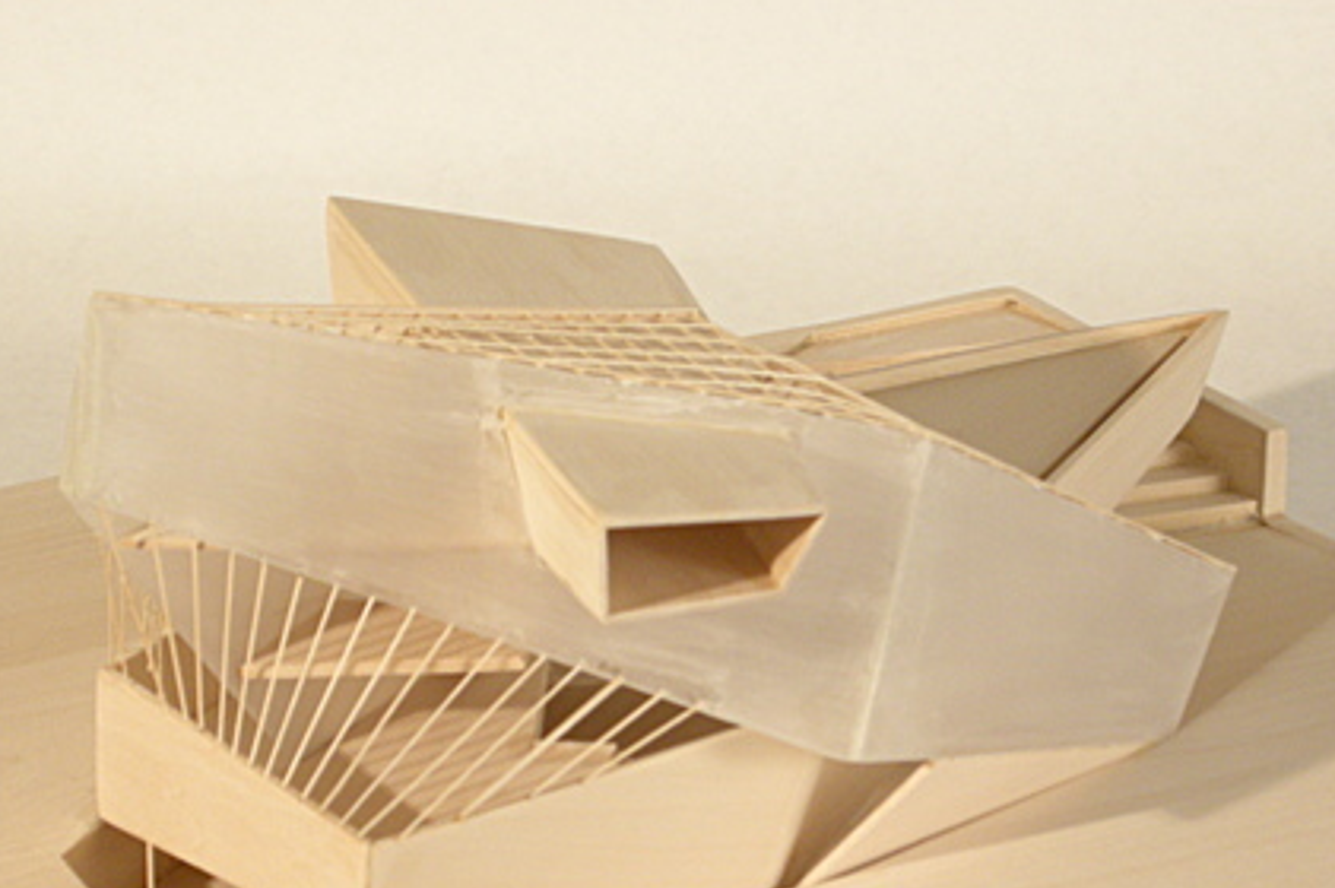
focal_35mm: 187
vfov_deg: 7.3
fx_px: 6929
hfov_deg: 11.0
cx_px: 712
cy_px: 718
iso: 200
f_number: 7.3
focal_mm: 26.3
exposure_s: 1/4.4
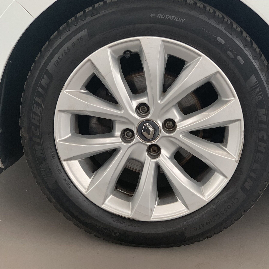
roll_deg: -0.3
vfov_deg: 26.1
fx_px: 580
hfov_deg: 26.1
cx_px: 149
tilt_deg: -15.3
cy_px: 127
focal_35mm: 66
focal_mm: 6
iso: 100
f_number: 2.4
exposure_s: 1/122
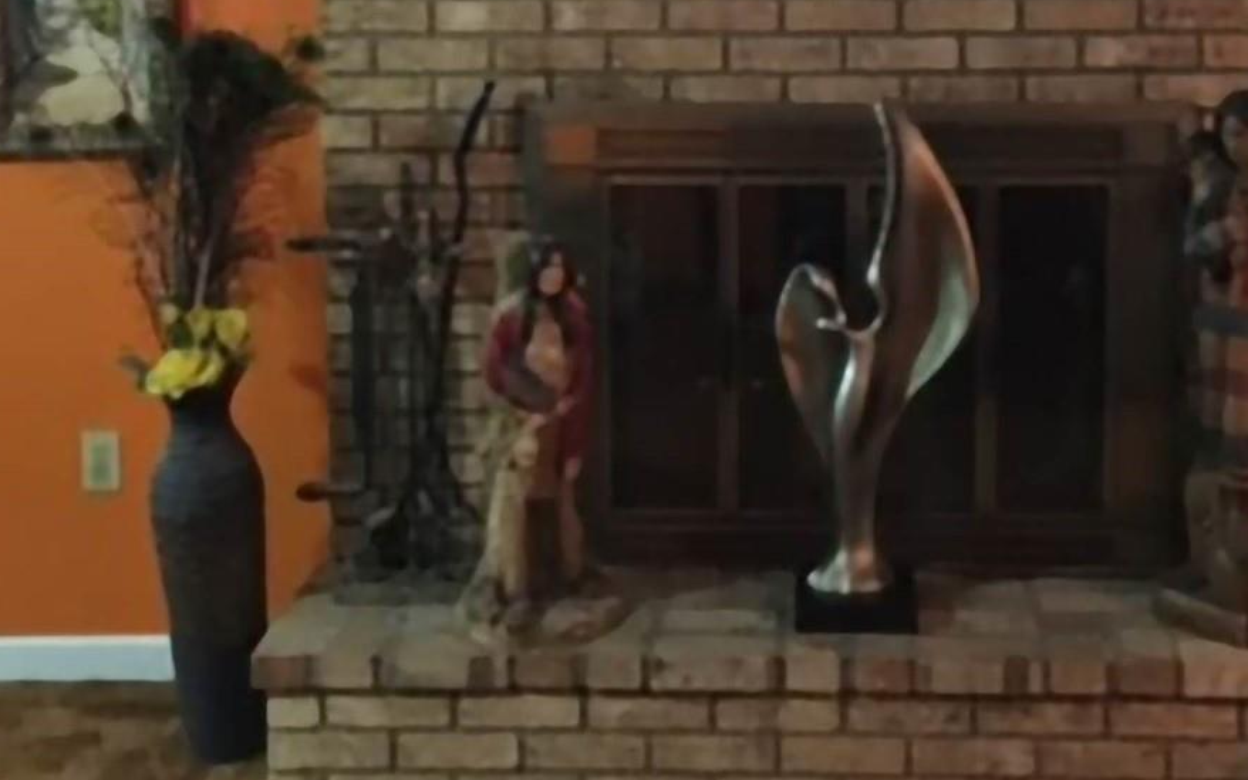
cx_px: 781
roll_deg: -1.2
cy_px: 86
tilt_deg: -5.9
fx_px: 1905
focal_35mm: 56
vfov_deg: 22.6
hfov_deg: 36.1
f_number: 2.2
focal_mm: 4.2
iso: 160
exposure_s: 1/4
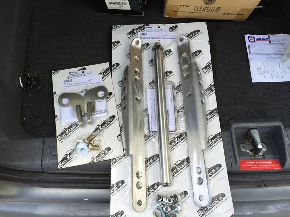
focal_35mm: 29
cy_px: 108
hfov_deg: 61.7
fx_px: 243
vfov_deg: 48.2
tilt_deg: -72.3
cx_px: 145
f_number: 2.2
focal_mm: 4.15
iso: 32
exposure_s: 1/324
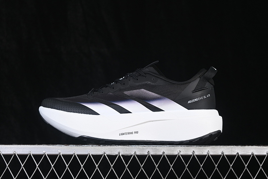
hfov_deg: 27.0
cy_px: 90
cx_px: 134
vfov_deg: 18.2
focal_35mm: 75
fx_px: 558
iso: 160
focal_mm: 50
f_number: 6.3
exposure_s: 1/60
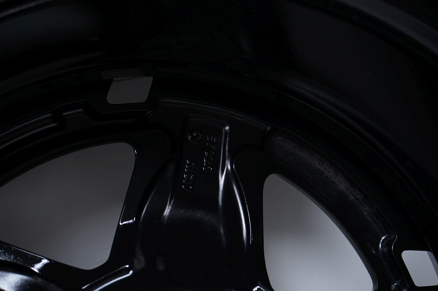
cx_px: 219
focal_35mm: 54
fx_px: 656
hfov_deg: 36.9
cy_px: 146
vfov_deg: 25.0
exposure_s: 1/125
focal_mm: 54
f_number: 7.1
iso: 250
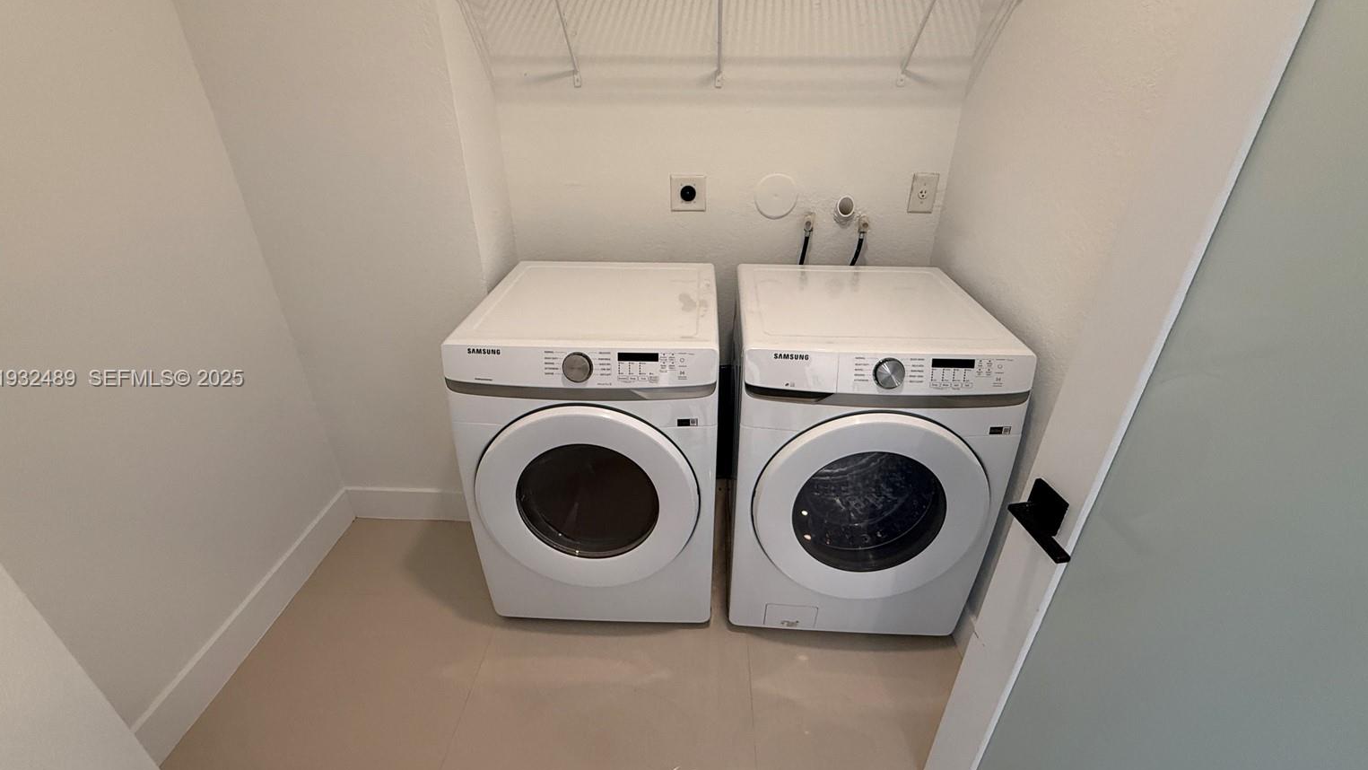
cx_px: 682
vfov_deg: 67.1
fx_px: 580
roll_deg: +0.1
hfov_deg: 99.4
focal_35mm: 16
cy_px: 380
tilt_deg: -27.7
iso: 250
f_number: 2.2
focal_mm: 2.22
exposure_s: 1/120
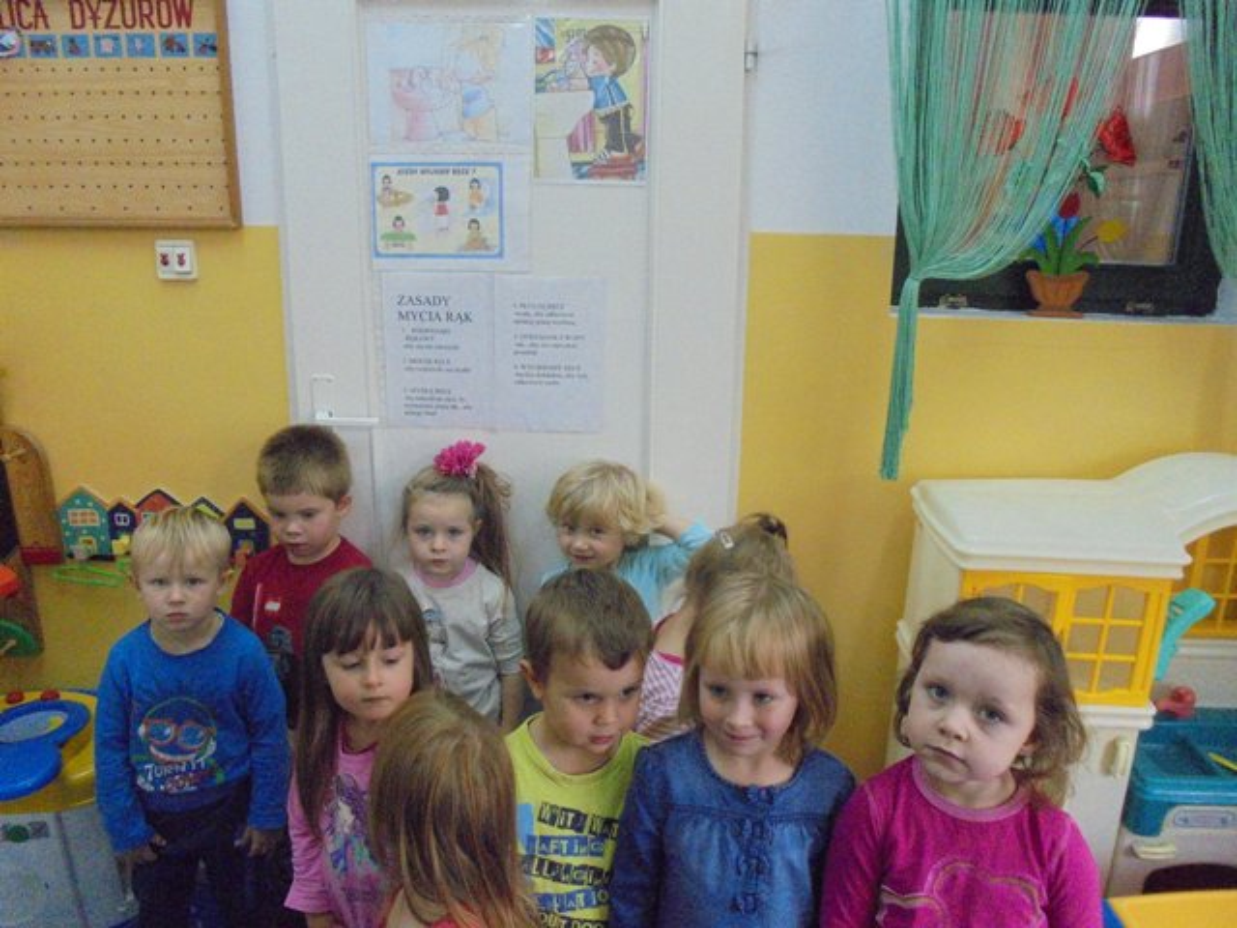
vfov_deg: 53.1
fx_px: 929
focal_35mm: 26
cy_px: 464
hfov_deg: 67.3
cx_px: 618
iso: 800
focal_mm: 4.6
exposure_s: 1/100
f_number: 3.5
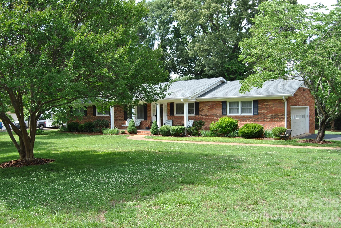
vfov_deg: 40.1
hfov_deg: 57.2
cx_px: 170
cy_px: 114
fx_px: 313
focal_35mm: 33
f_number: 6.3
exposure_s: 1/160
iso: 100
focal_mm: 22
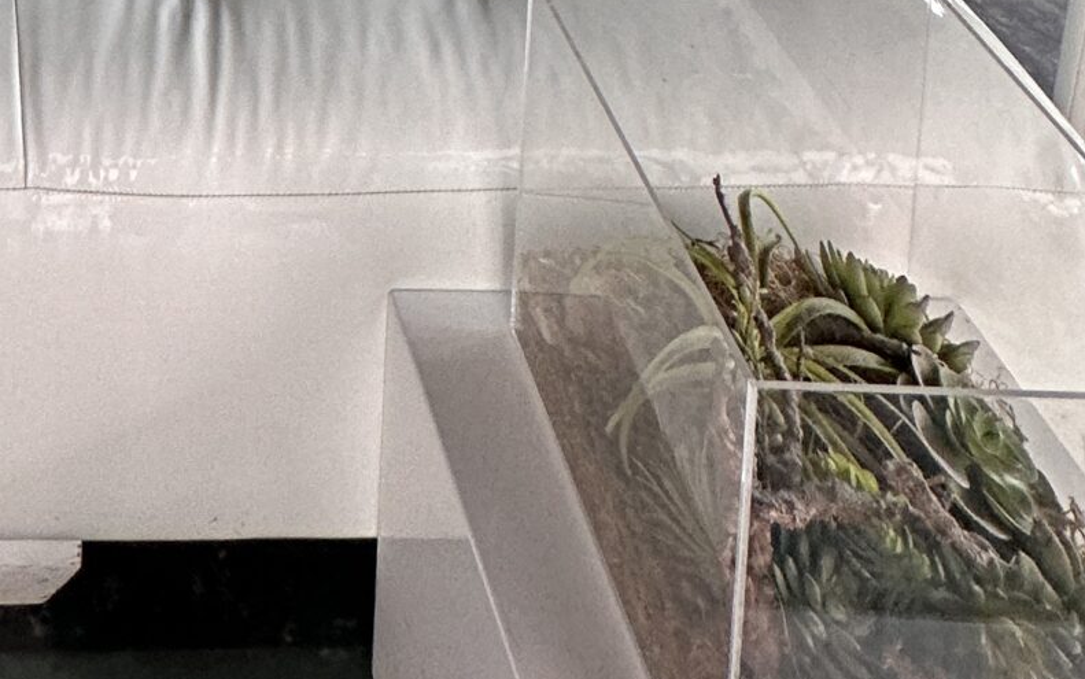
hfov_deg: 36.2
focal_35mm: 48
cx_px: -77
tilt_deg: -4.3
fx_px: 1420
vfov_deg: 14.8
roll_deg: -1.1
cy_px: -979
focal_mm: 2.22
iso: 100
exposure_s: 1/120
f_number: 2.2
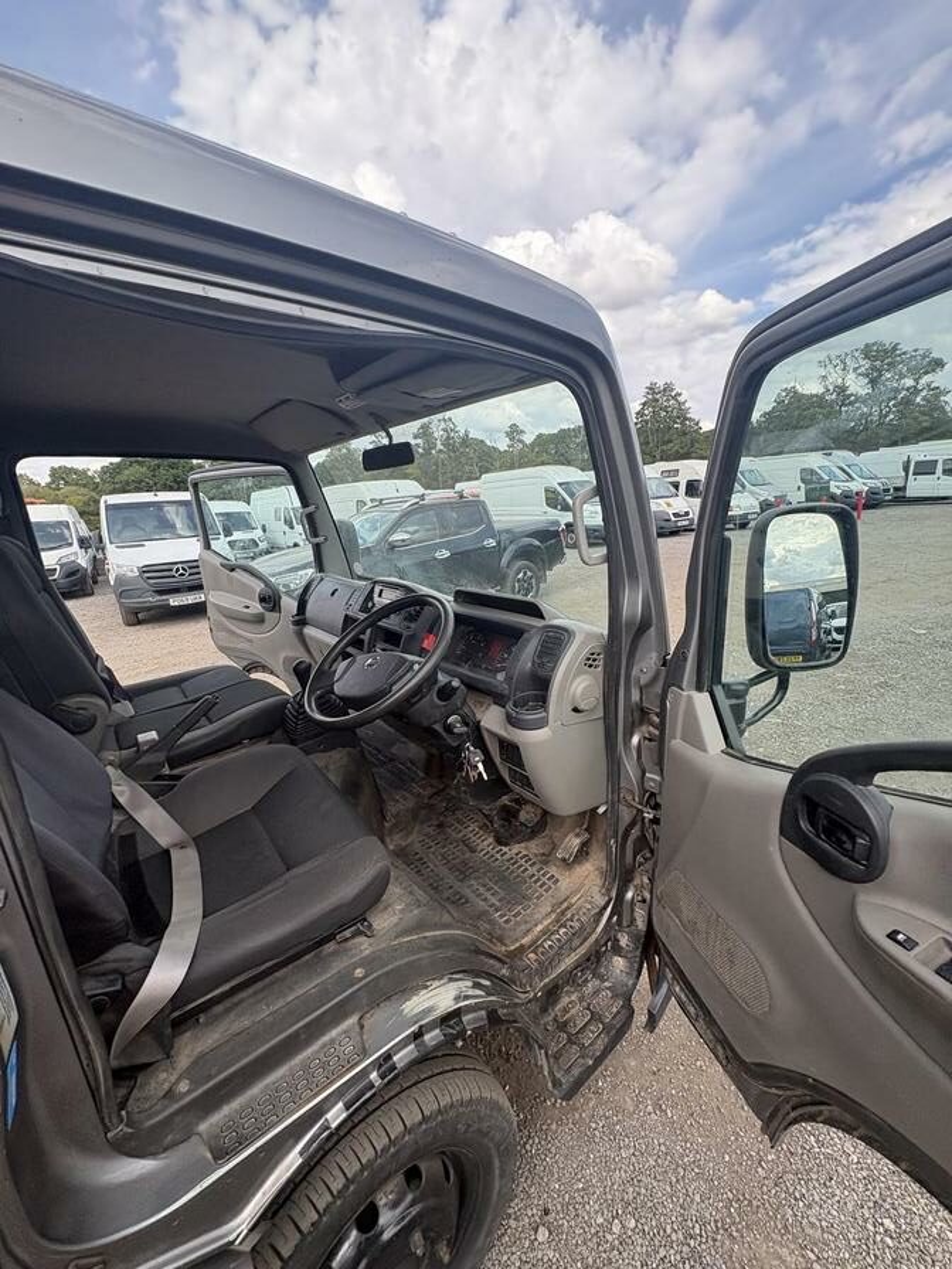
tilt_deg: -13.4
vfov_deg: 102.1
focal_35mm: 14
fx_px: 513
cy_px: 634
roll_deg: +0.2
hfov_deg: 85.7
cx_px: 476
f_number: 2.2
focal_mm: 2.22
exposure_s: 1/448
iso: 64
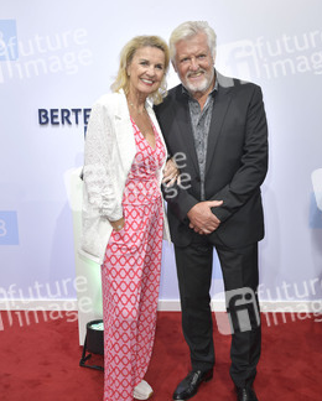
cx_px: 163
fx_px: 440
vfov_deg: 48.7
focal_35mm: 37
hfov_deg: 40.2
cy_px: 244
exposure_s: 1/160
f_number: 7.1
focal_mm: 32
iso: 320
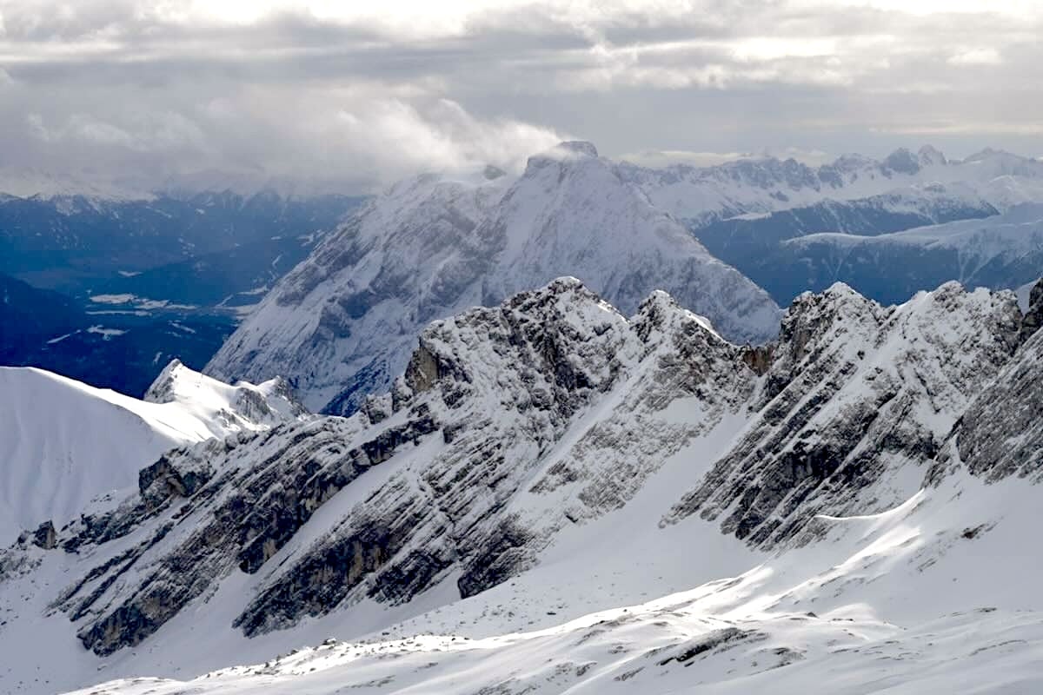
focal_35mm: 70
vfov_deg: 19.5
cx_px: 522
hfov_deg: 28.8
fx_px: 2028
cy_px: 348
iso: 100
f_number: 10
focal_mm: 70
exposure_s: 1/640
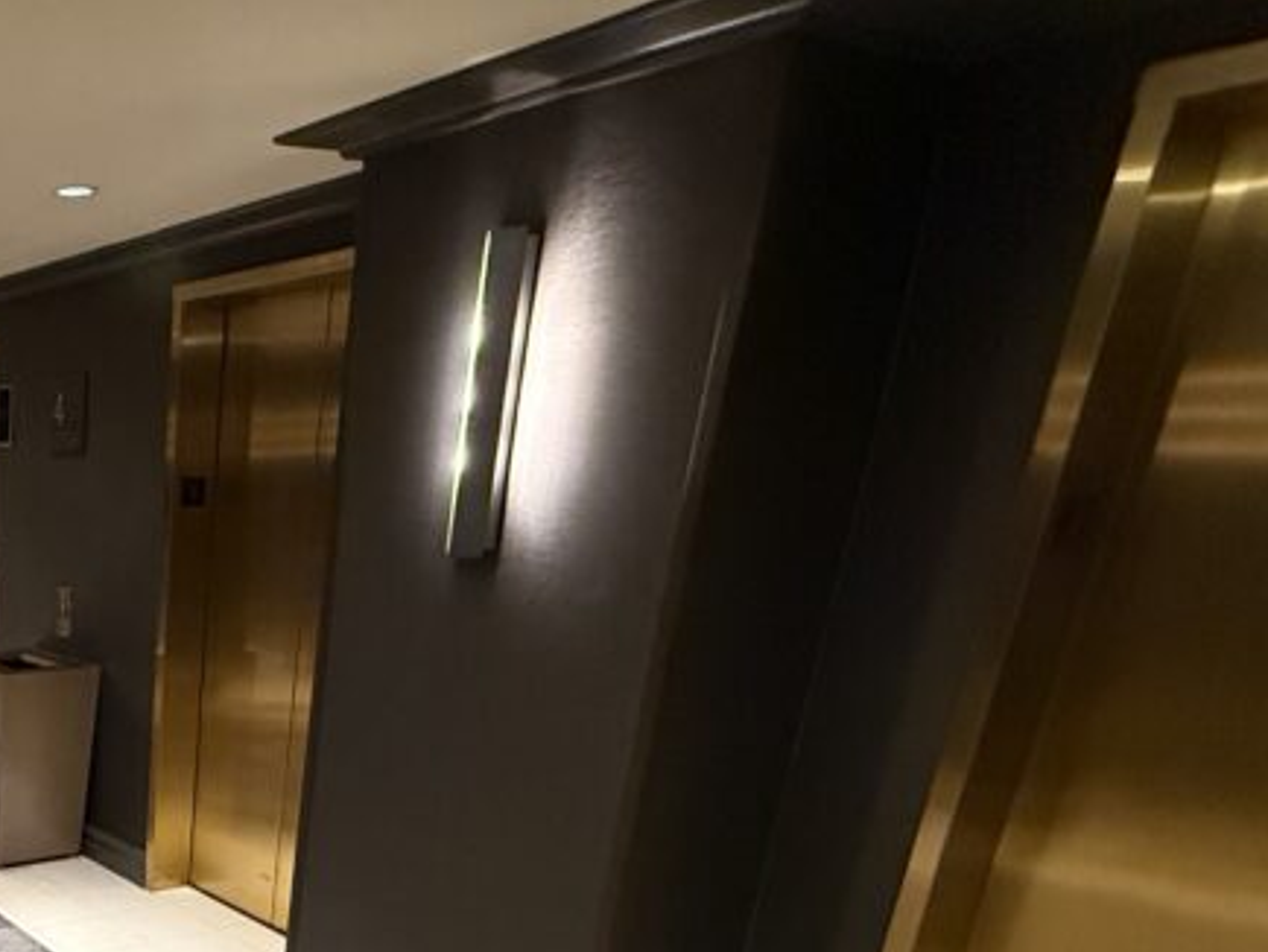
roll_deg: -0.2
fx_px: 1209
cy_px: 932
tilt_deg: -22.6
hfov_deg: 45.4
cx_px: -38
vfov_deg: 38.6
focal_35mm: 33
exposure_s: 1/60
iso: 640
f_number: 2.2
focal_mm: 2.22
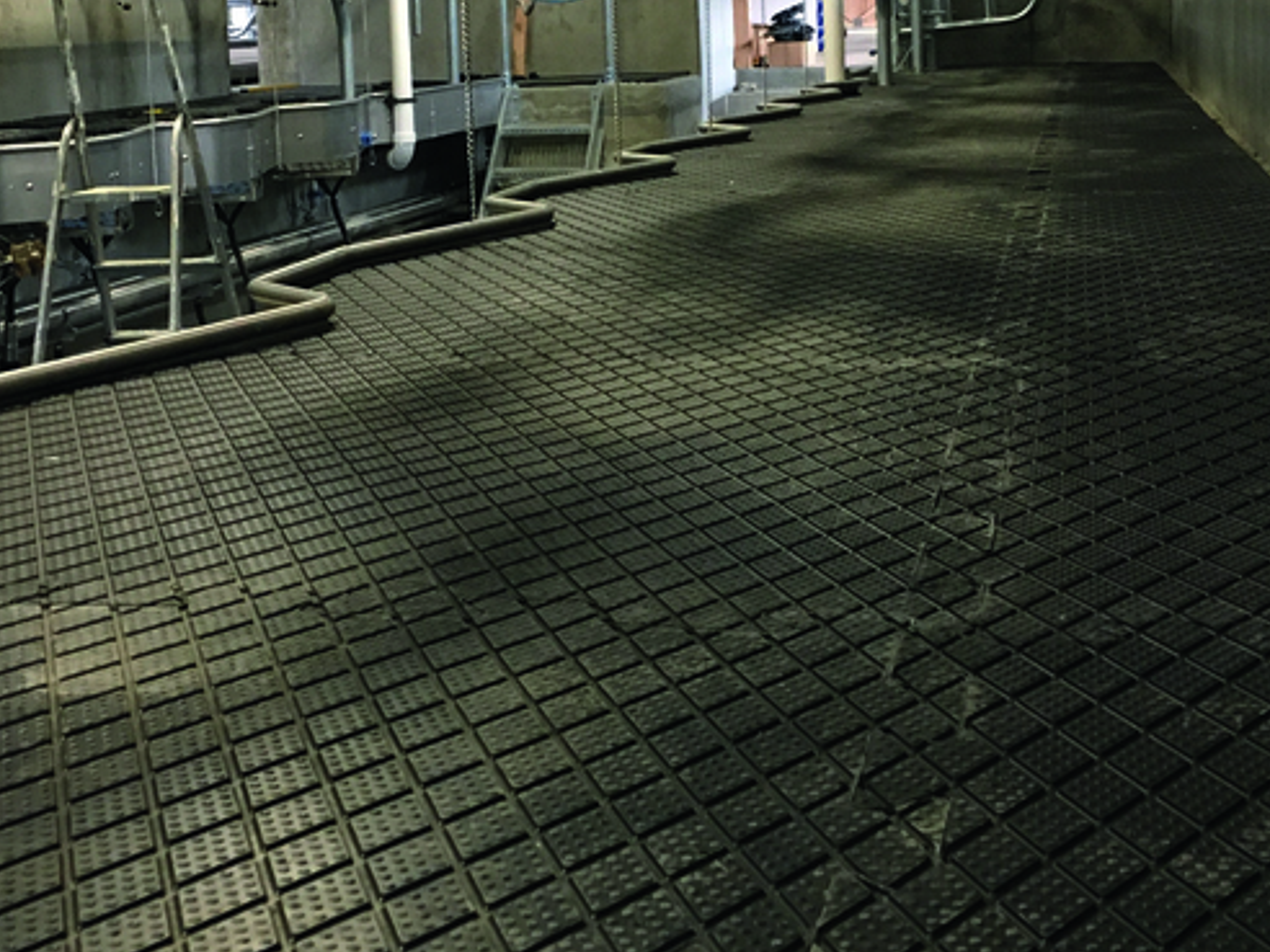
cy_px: 235
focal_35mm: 59
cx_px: 669
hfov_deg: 32.7
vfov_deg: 24.5
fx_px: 2165
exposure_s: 1/33
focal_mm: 4.15
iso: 200
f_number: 2.2
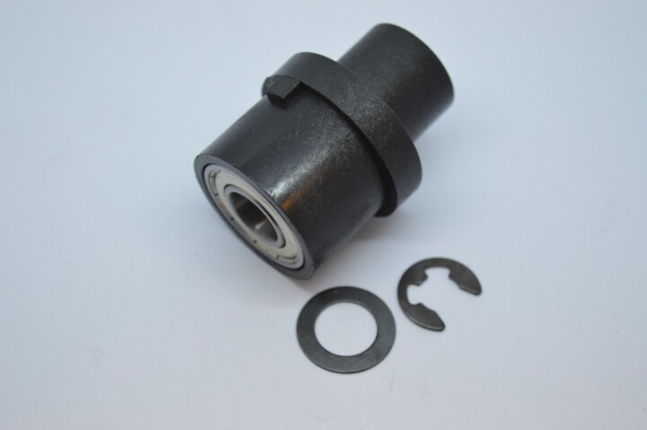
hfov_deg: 24.6
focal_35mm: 82
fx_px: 1482
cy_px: 215
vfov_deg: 16.5
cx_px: 324
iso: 400
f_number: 5.6
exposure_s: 1/80
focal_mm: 55
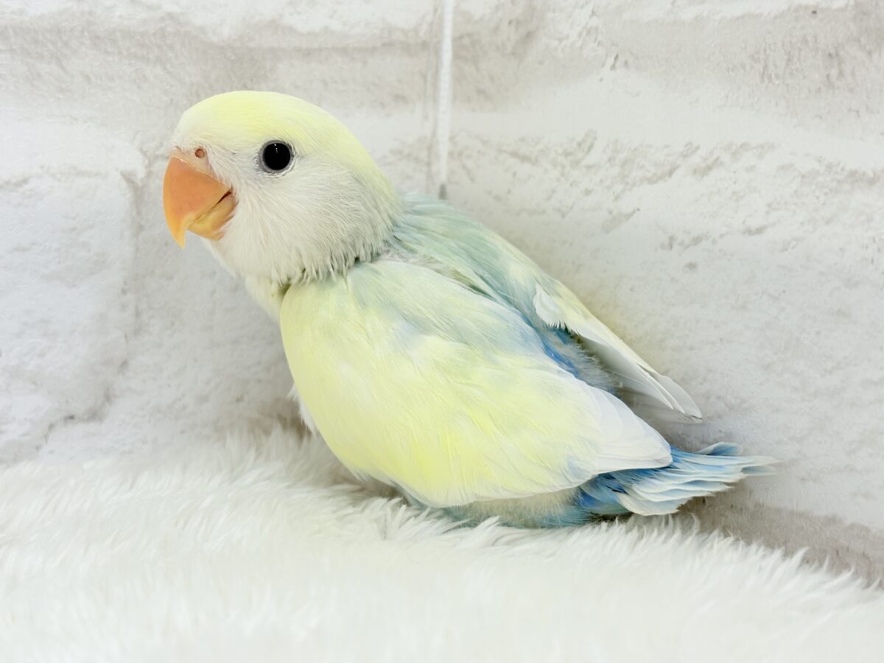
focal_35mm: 52
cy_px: 332
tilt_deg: -10.6
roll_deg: -0.4
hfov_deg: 36.8
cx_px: 442
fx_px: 1328
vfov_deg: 28.0
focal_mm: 5.96
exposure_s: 1/100
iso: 80
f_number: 1.6
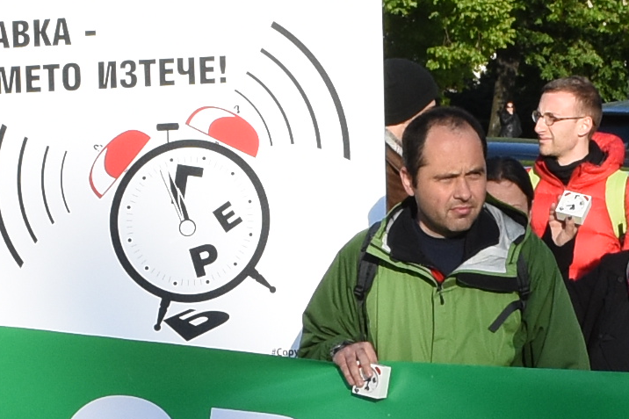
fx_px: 2797
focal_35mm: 160
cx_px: 571
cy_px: 639
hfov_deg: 12.7
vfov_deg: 8.4
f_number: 11
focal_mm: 17
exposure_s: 1/640
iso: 500
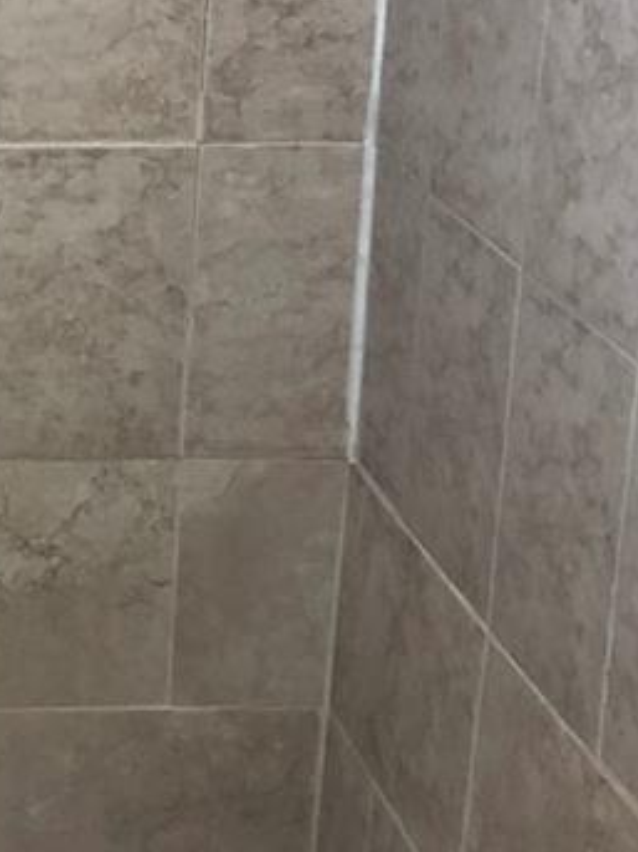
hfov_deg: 13.9
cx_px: -387
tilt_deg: -13.8
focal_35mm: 98
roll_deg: +0.1
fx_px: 2410
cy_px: 119
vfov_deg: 19.7
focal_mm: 3.99
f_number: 1.8
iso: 40
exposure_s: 1/30
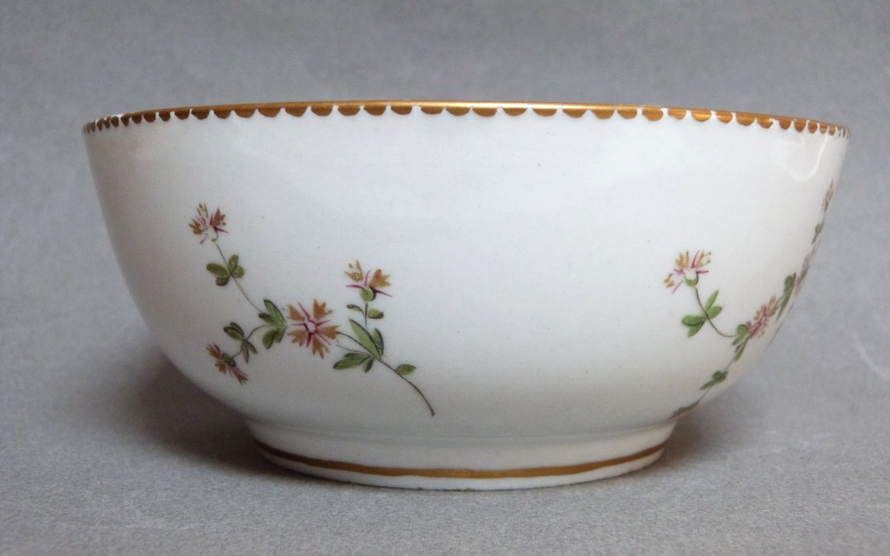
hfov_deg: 41.1
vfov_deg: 26.3
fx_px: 1188
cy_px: 271
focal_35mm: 49
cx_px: 444
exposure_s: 1/60
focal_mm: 8.3
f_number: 3.2
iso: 400
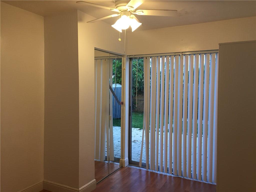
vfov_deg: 48.2
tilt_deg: -2.9
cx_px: 128
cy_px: 96
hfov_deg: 61.7
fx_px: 214
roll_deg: -0.5
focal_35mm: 29
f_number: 2.2
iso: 40
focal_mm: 4.15
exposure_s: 1/30
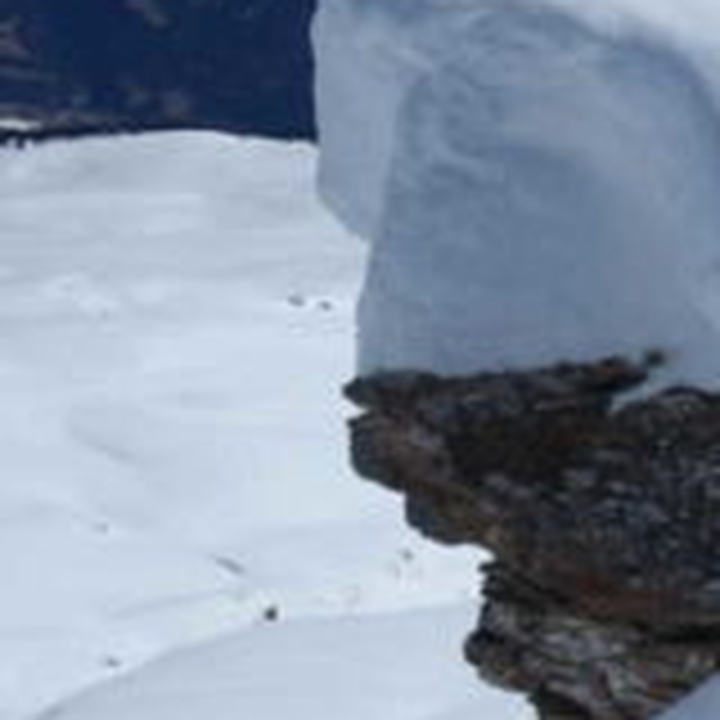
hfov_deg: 14.3
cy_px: 50
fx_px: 2306
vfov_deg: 17.4
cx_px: 1512
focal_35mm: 98
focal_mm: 8.8
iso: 80
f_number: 4.5
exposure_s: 1/320
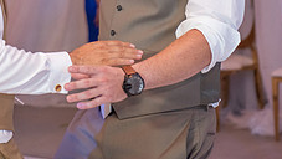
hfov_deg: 11.5
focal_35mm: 187
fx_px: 1399
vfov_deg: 6.4
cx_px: 55
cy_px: -78
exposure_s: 1/160
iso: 1000
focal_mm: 70
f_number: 2.8
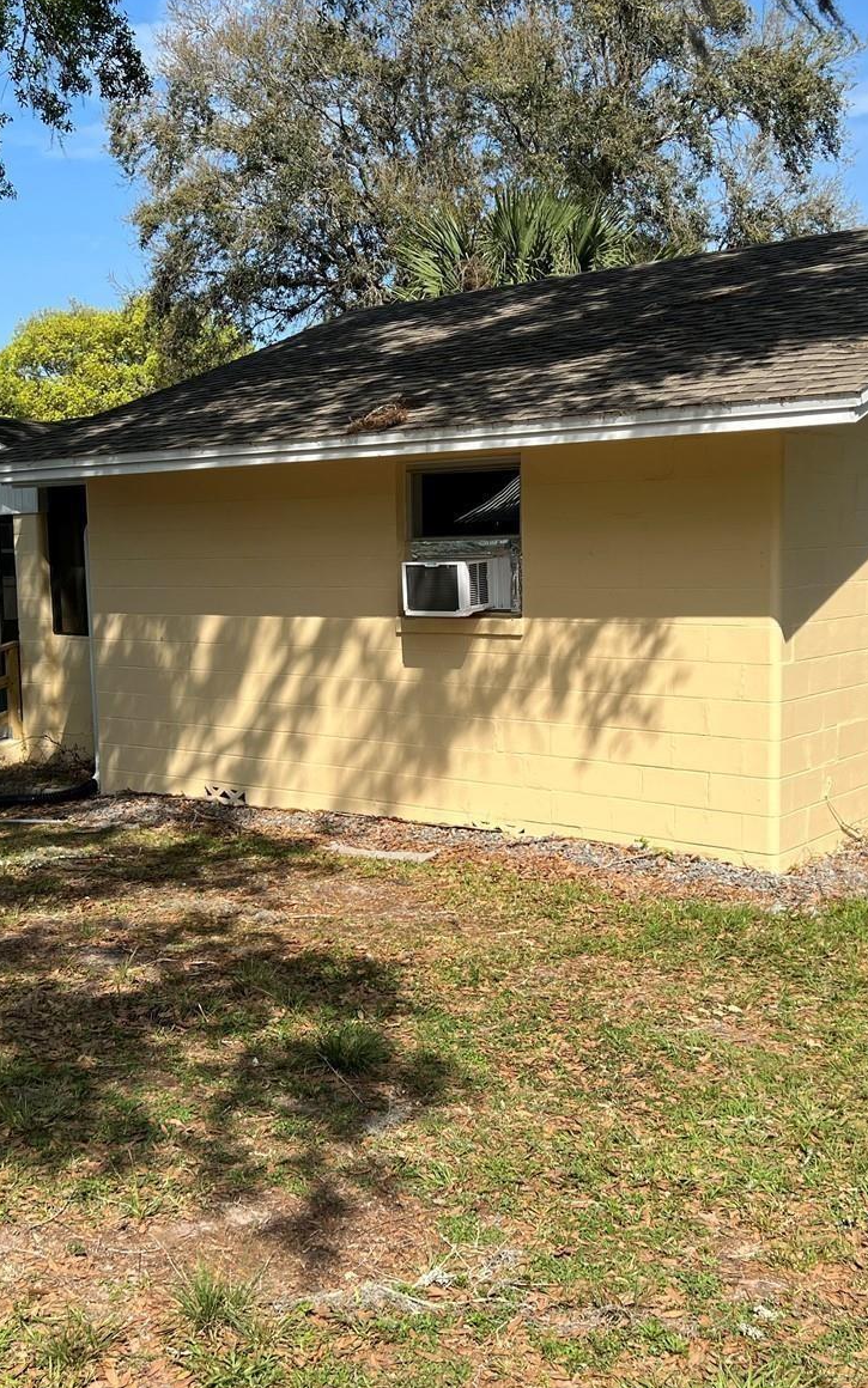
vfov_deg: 51.5
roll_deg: +1.0
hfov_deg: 33.5
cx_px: 377
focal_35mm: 38
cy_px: 704
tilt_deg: -5.9
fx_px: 1438
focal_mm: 5.7
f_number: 1.5
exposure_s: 1/3257
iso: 50
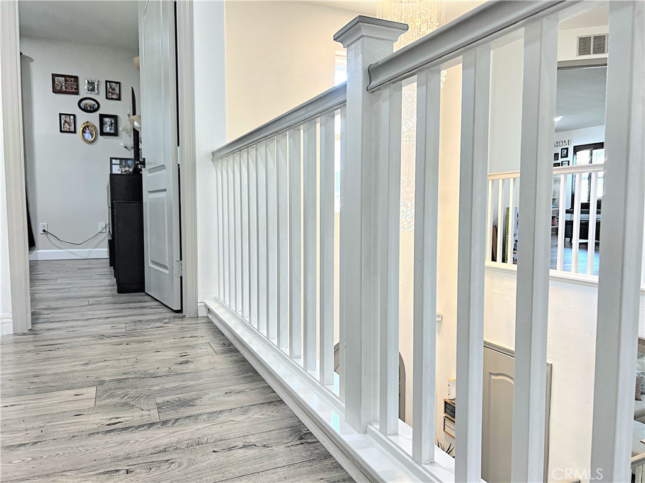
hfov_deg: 67.3
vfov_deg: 53.1
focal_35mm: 26
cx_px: 322
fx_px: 484
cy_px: 242
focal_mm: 5.7
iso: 100
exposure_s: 1/120
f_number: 1.5
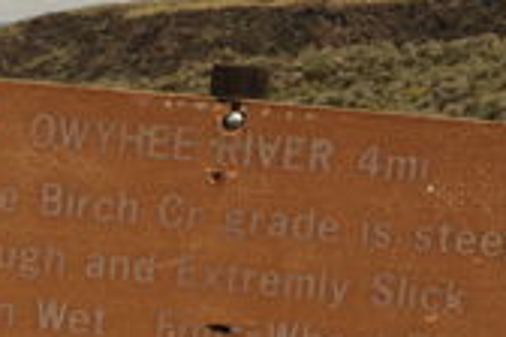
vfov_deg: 5.5
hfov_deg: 8.1
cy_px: 551
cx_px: -280
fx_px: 3471
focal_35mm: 247
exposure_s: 1/250
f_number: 16
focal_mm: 52
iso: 200
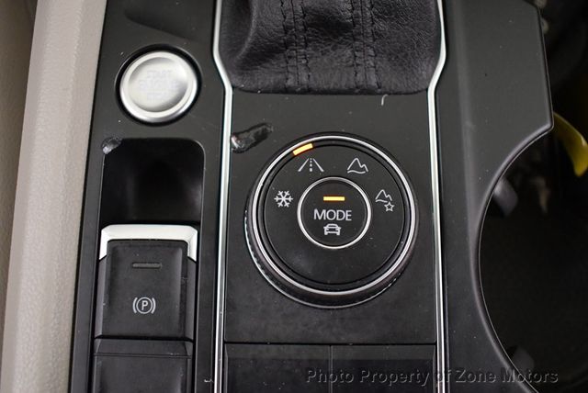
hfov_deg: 53.1
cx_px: 294
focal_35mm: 36
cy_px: 196
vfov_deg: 36.9
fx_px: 589
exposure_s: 1/125
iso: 3200
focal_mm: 18
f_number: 3.5
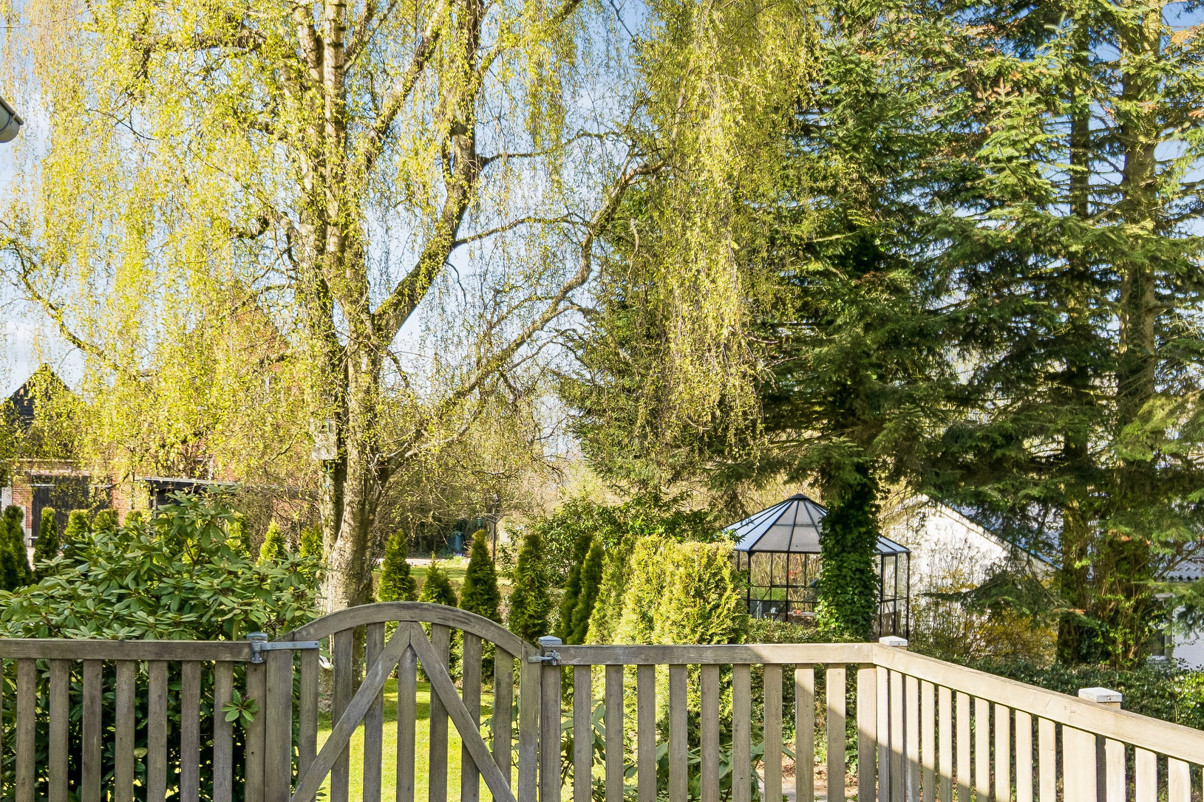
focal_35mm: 36
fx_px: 1201
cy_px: 532
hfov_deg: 52.3
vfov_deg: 36.6
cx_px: 404
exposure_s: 1/500
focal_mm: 13
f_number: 4
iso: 200
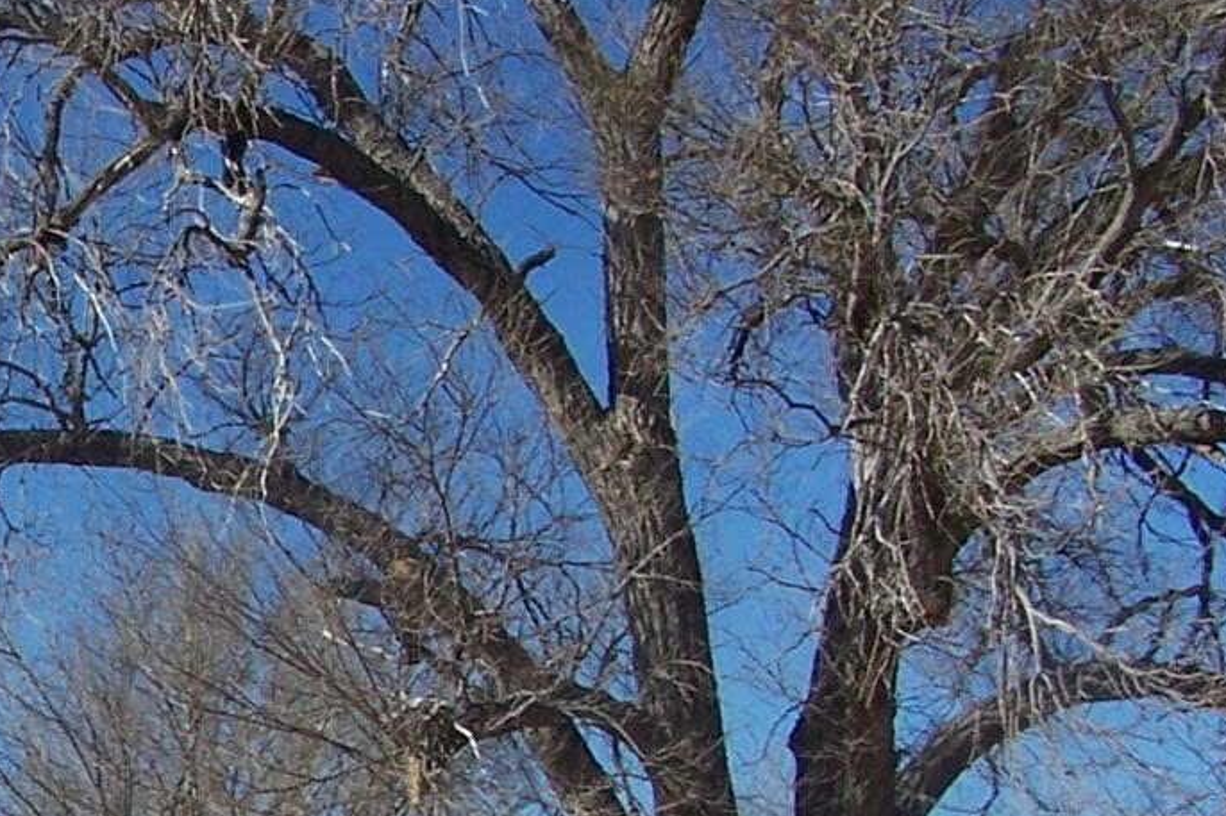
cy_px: 845
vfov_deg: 11.5
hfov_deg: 16.6
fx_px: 4017
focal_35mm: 118
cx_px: -248
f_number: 5.6
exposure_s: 1/750
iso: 80
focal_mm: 6.3
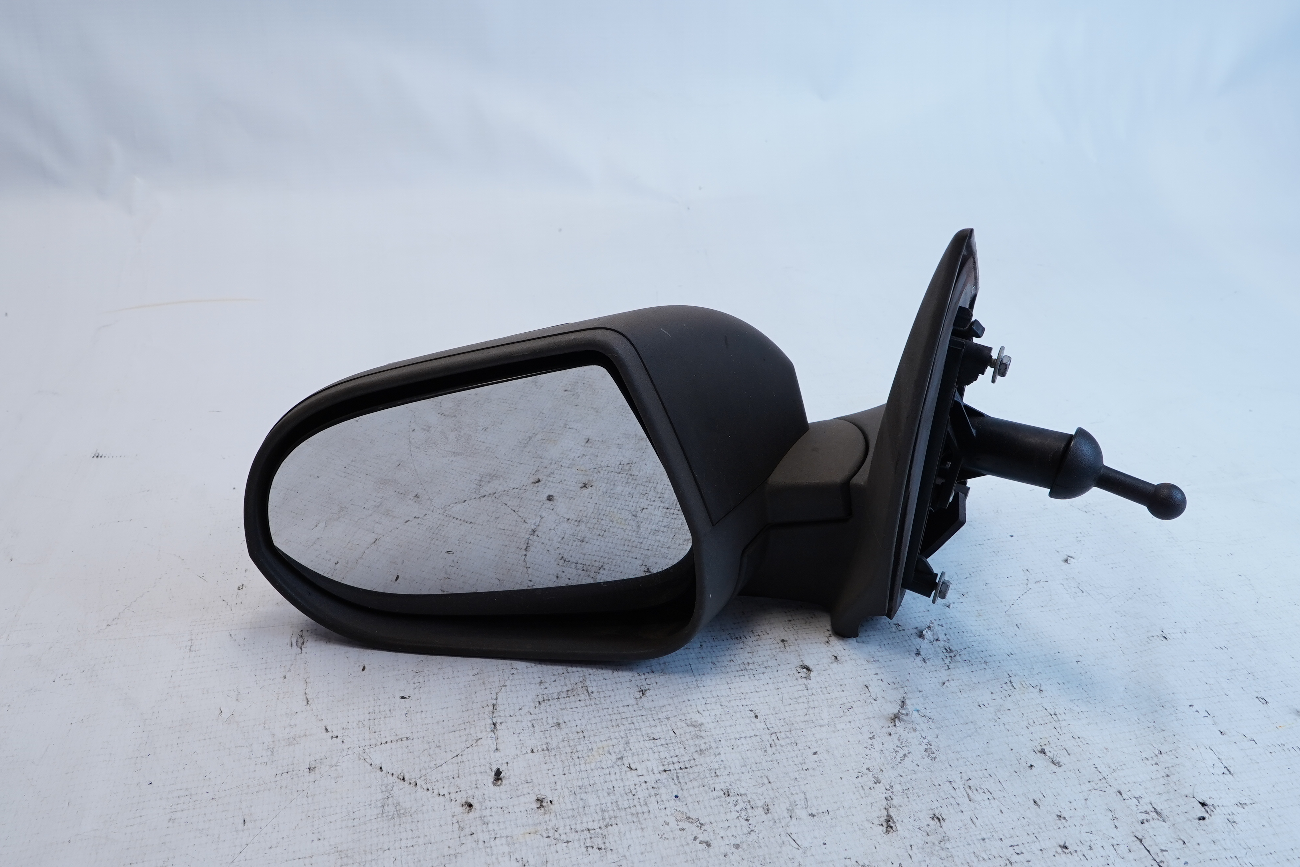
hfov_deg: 61.9
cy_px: 434
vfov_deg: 43.6
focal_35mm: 30
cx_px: 650
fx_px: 1083
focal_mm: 20
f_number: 10
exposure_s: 1/40
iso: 500
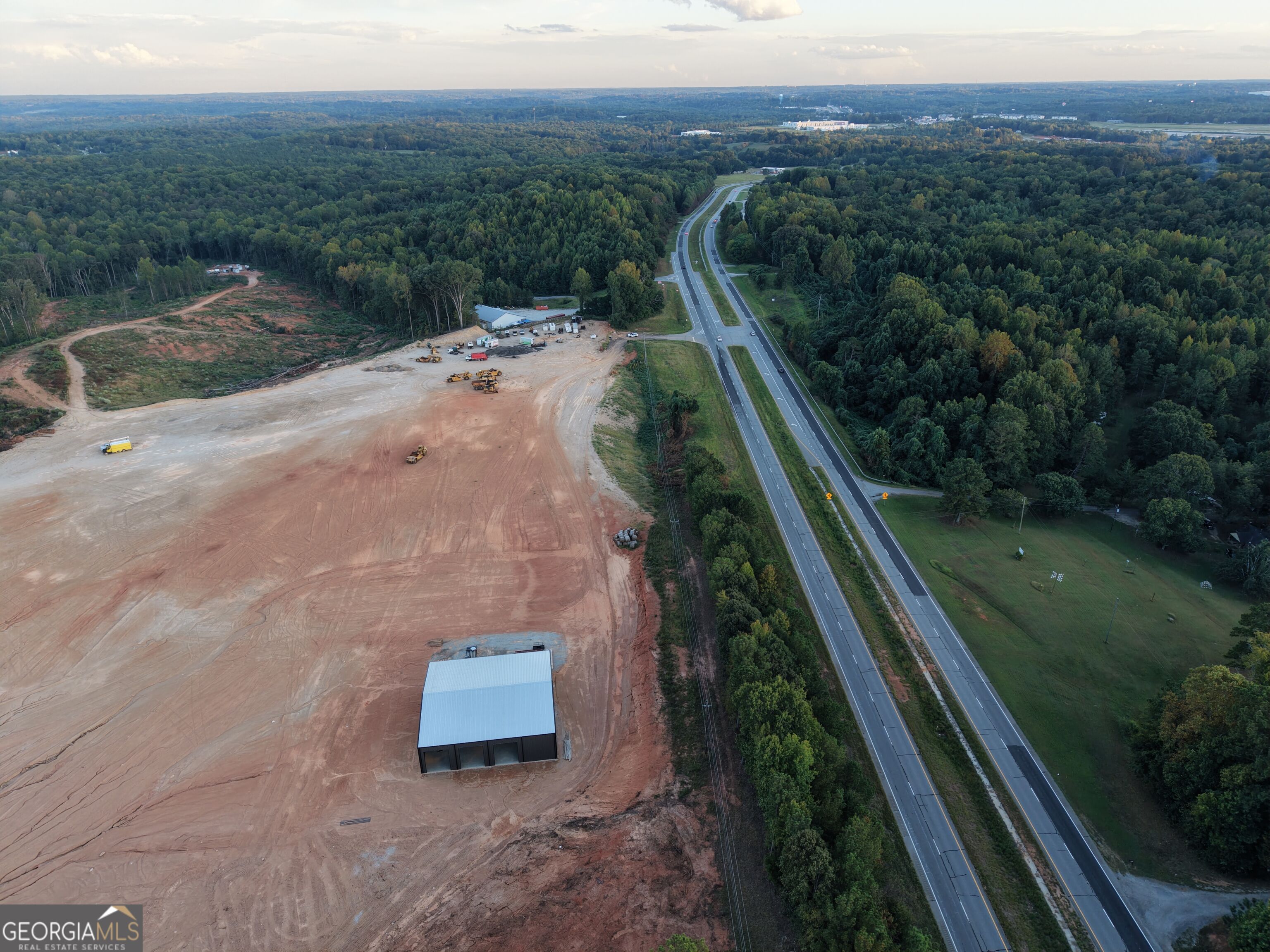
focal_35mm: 24
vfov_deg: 56.8
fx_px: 881
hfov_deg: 71.6
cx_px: 635
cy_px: 476
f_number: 1.8
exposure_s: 1/160
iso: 100
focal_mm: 8.67
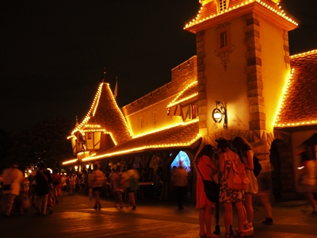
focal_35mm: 39
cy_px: 119
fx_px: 357
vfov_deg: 36.8
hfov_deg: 47.9
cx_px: 158
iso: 400
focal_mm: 14
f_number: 3.5
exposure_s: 1/4
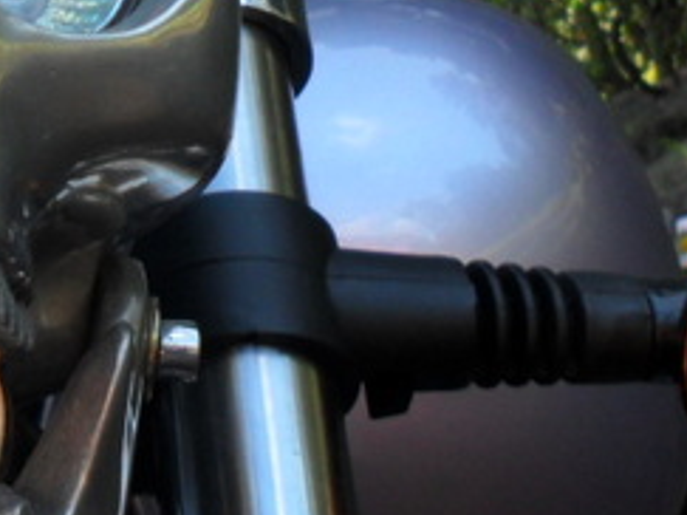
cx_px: -144
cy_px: -54
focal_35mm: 89
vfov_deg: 16.1
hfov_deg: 20.5
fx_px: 1765
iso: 100
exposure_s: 1/180
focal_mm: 4.9
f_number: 3.5
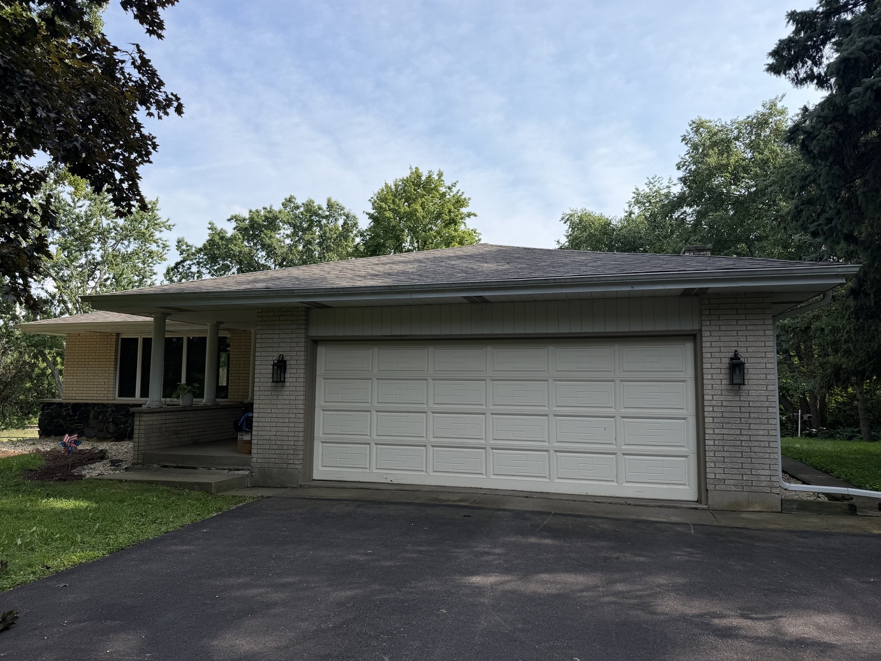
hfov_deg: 69.4
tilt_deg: +4.8
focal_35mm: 25
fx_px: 636
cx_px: 430
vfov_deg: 54.9
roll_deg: -0.5
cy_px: 320
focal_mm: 6.76
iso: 80
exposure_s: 1/3279
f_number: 1.78
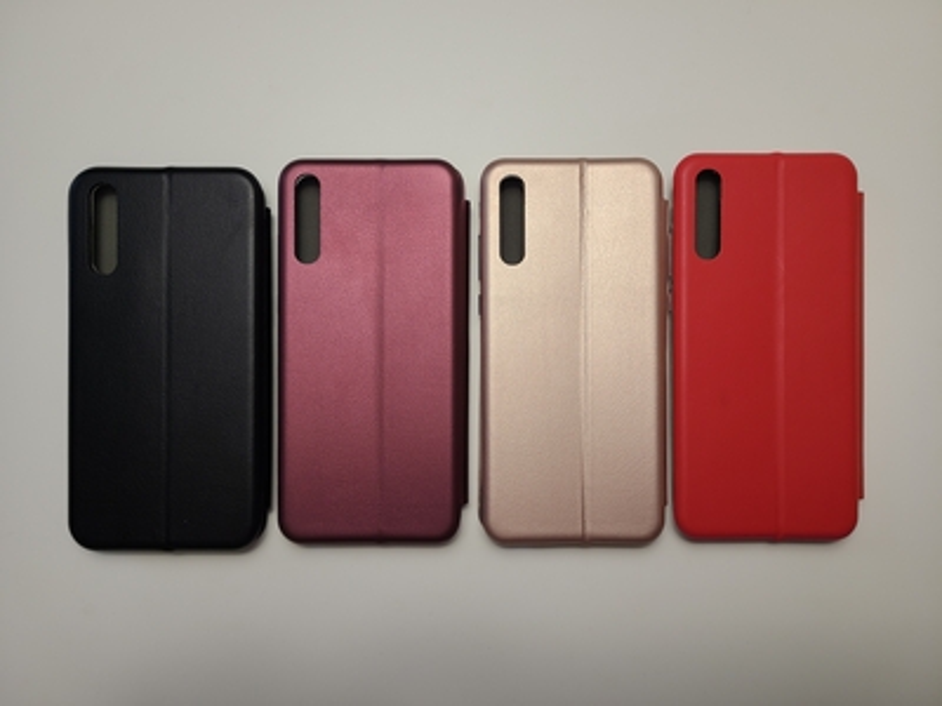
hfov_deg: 67.3
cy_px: 353
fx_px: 708
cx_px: 471
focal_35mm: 26
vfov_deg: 53.1
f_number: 1.8
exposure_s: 1/100
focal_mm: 5.4
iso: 50
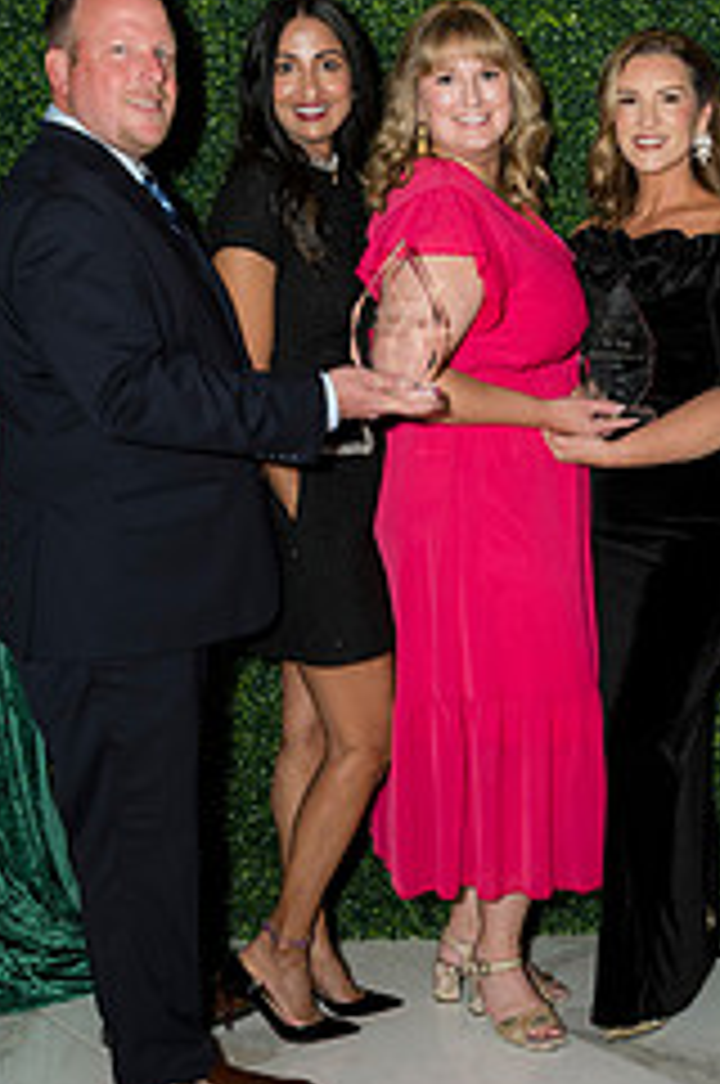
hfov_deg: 22.4
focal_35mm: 59
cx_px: 657
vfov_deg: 33.9
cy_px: 652
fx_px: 1773
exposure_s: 1/160
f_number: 5
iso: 500
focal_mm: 31.5
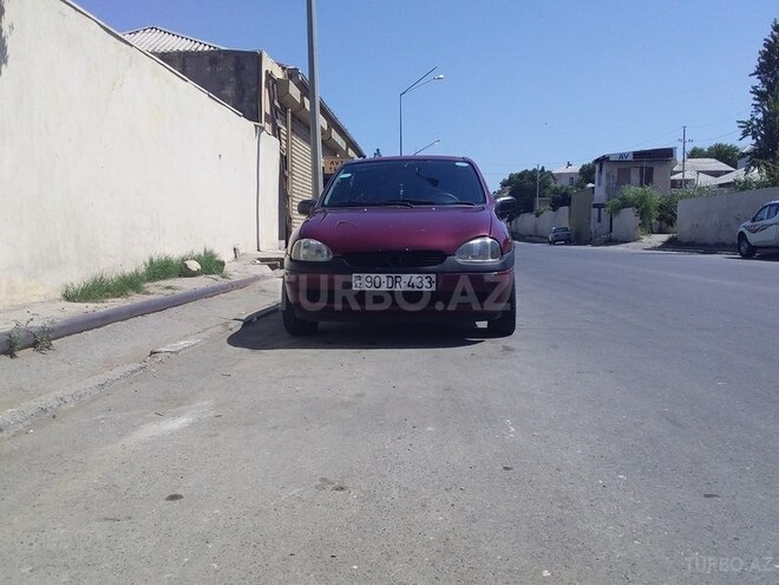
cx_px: 390
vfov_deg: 45.4
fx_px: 698
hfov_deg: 58.4
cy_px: 292
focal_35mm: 31
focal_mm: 3.3
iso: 40
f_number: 2.2
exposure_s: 1/1849
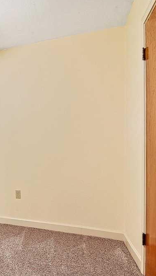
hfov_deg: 30.0
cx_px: -42
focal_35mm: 32
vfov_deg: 60.9
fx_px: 235
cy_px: 151
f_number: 14
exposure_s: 10
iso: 200
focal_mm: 16
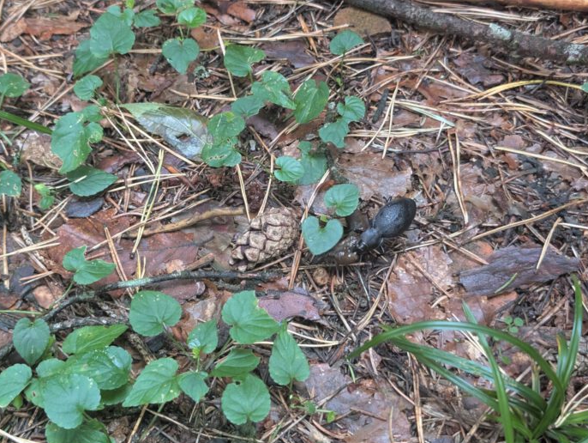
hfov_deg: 38.2
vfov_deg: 29.2
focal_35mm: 50
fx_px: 850
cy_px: 225
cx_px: 294
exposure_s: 1/123
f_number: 1.68
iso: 437
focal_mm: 6.9
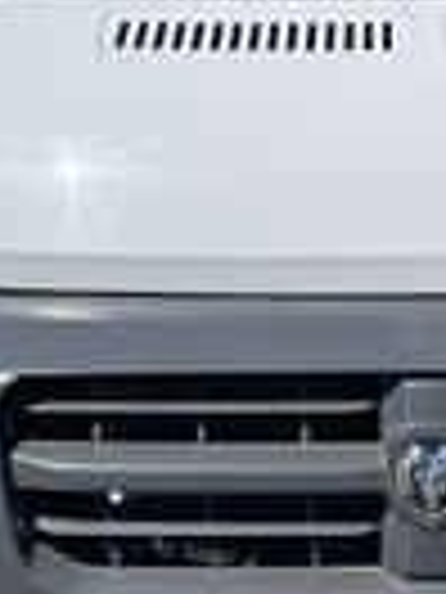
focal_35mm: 87
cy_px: 135
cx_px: 432
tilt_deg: -6.2
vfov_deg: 22.3
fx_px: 1495
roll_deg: +1.1
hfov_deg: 16.7
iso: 80
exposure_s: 1/7937
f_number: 1.78
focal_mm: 6.76
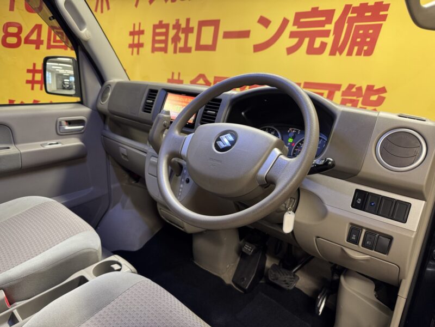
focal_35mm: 24
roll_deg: -2.0
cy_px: 164
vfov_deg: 56.8
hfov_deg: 71.6
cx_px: 218
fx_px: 302
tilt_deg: -17.8
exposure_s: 1/50
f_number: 1.78
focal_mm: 6.76
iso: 200
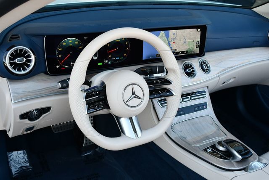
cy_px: 90
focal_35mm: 44
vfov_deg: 30.6
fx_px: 329
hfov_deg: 44.5
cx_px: 134
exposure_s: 1/250
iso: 400
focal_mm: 22
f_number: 4
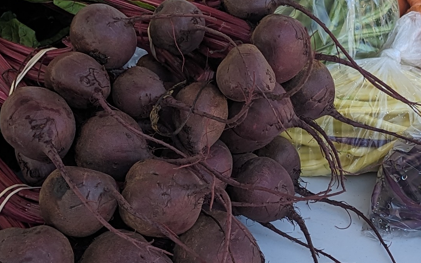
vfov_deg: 13.6
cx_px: 218
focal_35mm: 96
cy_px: 128
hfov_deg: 21.6
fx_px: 1102
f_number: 1.85
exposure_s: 1/363
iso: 31
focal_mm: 6.81
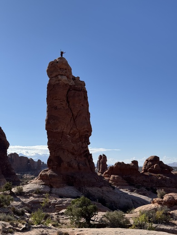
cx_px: 88
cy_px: 118
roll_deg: +2.1
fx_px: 327
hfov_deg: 30.3
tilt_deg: +9.0
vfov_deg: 39.7
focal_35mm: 48
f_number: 1.78
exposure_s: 1/6410
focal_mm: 6.76
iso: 64
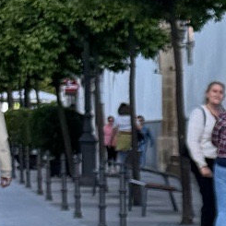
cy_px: 361
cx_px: 821
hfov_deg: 6.9
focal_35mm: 212
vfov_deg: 8.1
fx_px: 1566
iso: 100
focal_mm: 6.76
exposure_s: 1/1522
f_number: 1.78
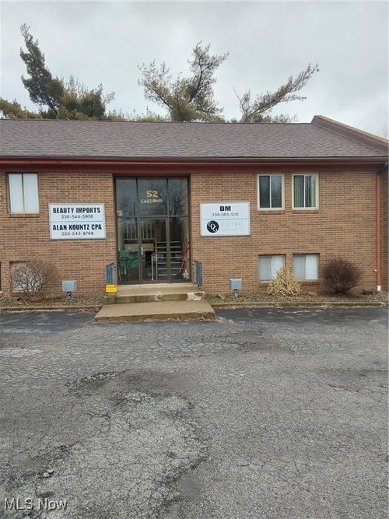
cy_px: 260
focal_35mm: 28
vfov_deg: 63.5
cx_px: 194
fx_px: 420
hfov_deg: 49.7
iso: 50
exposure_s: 1/172
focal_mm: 2.91
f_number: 1.9
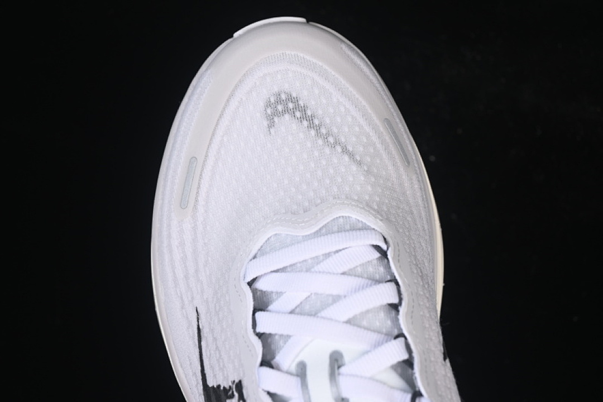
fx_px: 1256
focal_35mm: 75
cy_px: 201
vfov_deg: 18.2
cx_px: 302
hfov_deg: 27.0
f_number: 7.1
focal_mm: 50
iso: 160
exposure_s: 1/80
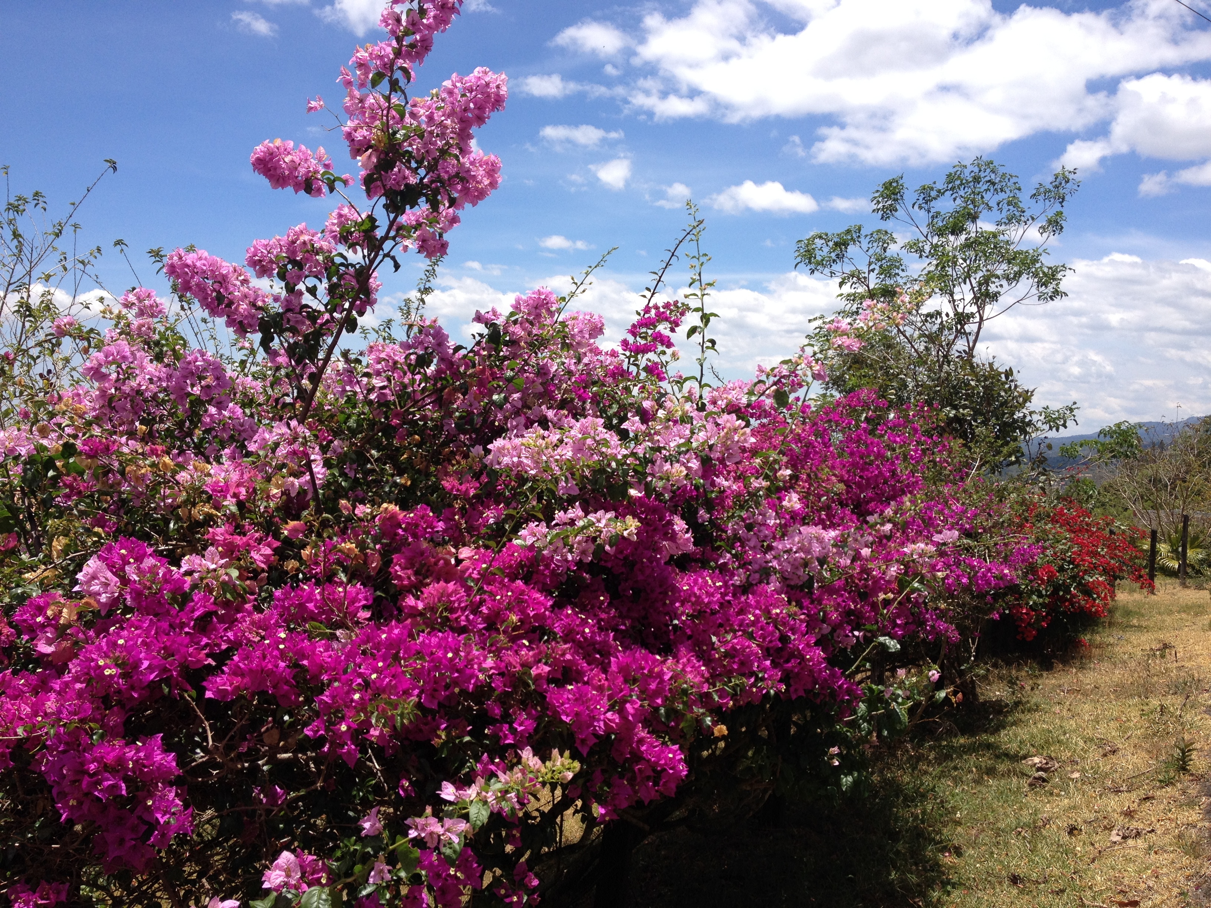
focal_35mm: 35
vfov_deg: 40.7
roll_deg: -1.8
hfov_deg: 52.6
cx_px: 606
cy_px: 454
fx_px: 1224
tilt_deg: -4.9
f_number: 2.4
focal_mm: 4.28
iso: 50
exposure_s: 1/1577
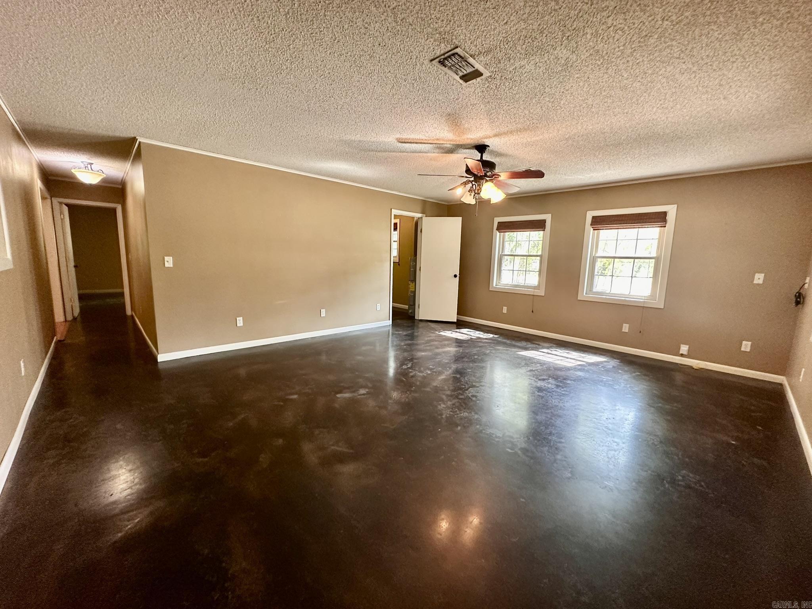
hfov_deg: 102.1
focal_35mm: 14
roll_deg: -2.4
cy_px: 304
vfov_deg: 85.7
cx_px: 406
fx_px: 328
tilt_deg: -7.6
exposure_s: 1/60
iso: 400
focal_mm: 2.22
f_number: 2.2
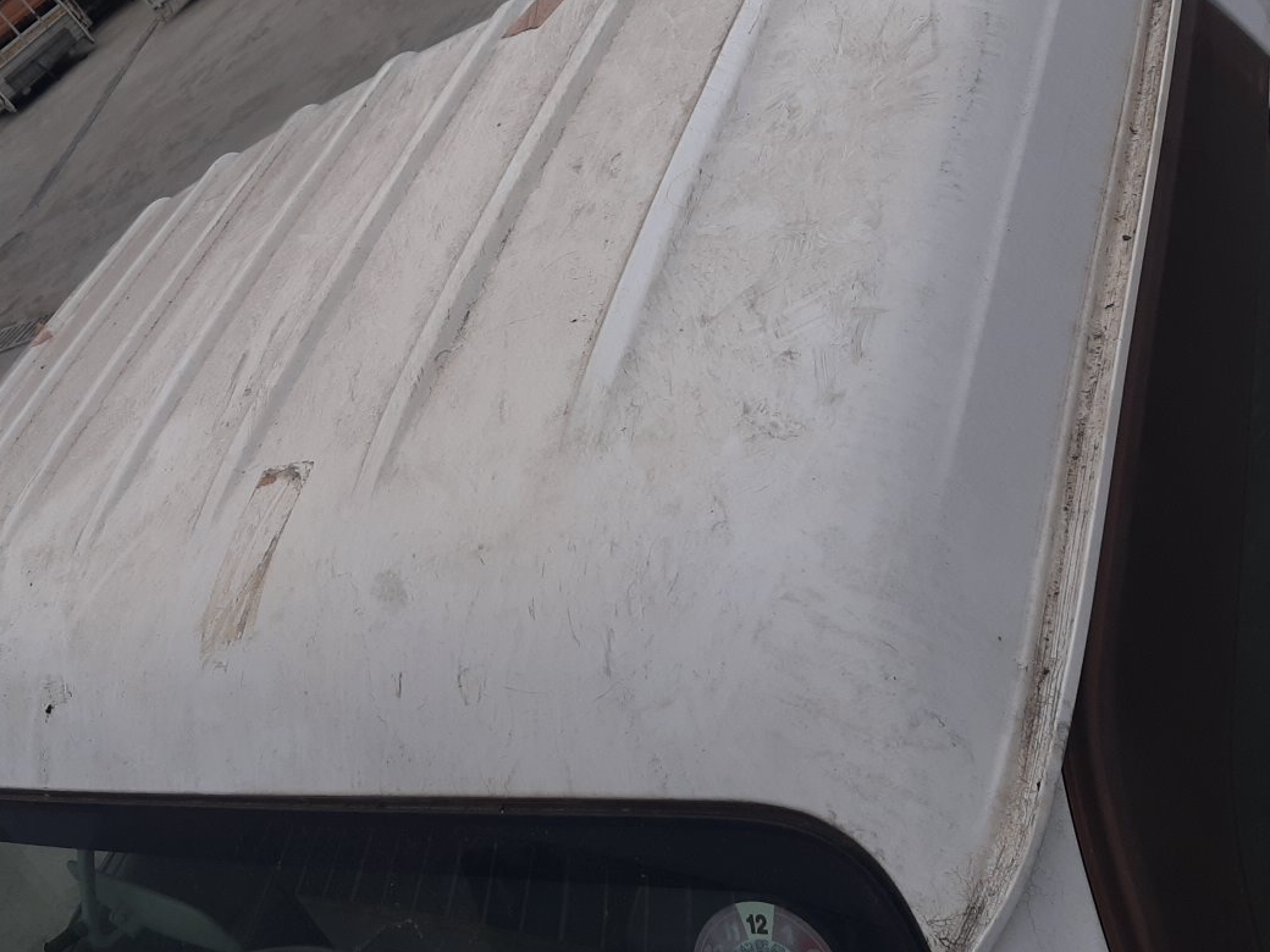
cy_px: 421
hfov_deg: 50.2
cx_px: 401
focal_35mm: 36
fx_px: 1321
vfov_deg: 39.6
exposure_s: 1/5618
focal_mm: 3.93
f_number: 1.7
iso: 40
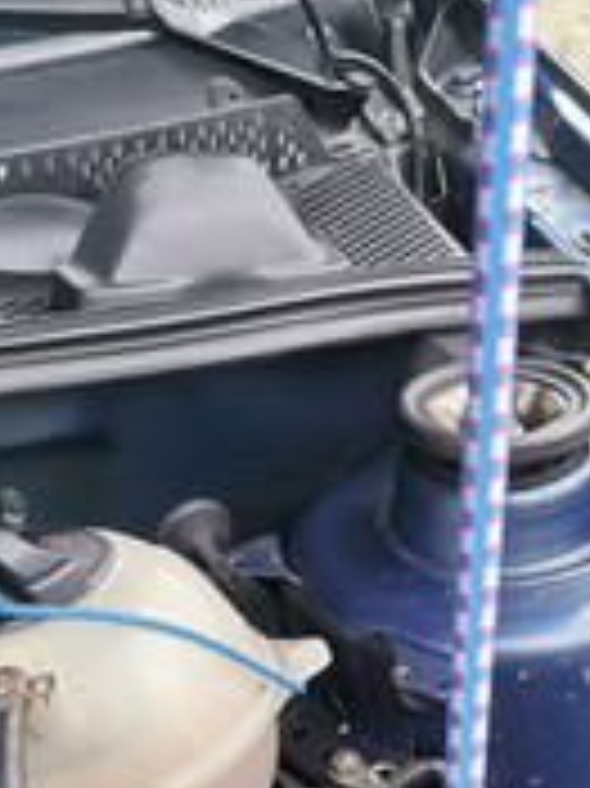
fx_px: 1752
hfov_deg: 18.6
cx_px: 606
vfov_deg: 22.0
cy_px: 1103
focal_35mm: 77
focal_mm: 5.56
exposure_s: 1/100
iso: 200
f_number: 1.6
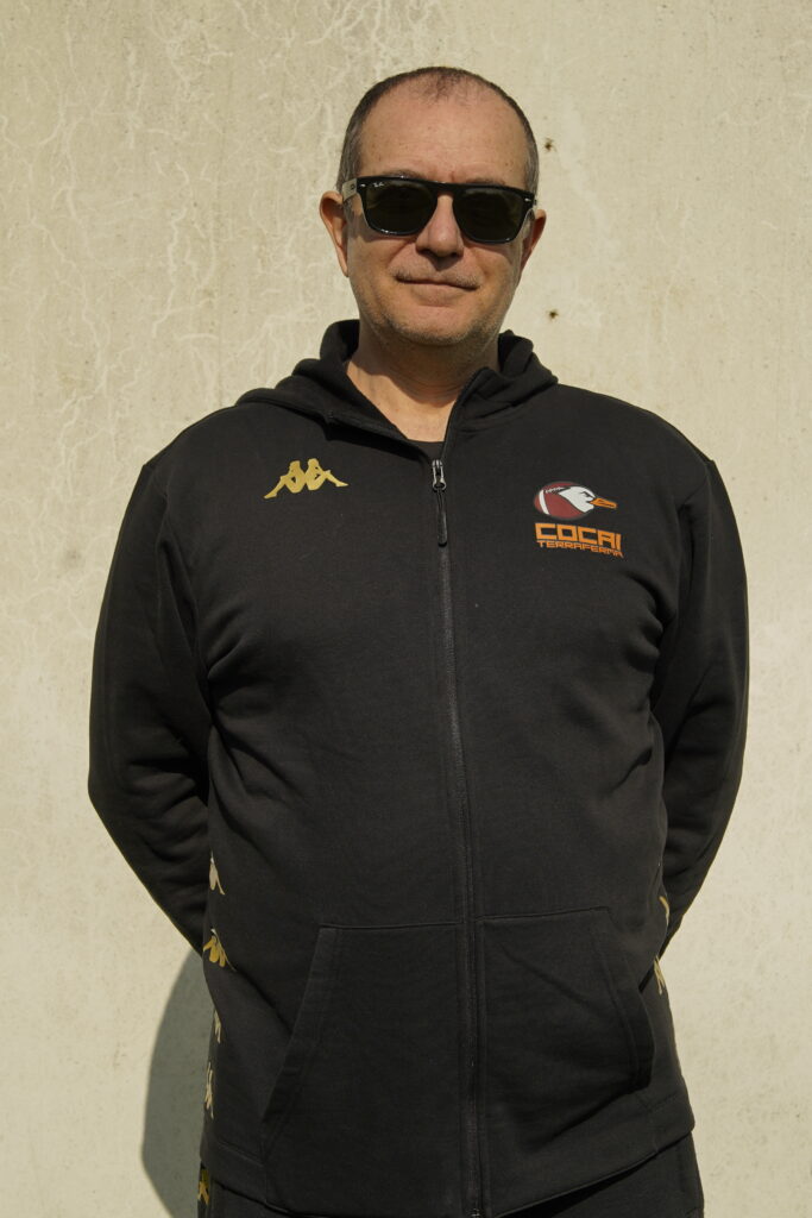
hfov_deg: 18.2
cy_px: 609
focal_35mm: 75
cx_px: 406
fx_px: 2536
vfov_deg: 27.0
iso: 100
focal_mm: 50
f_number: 6.3
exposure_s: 1/1000
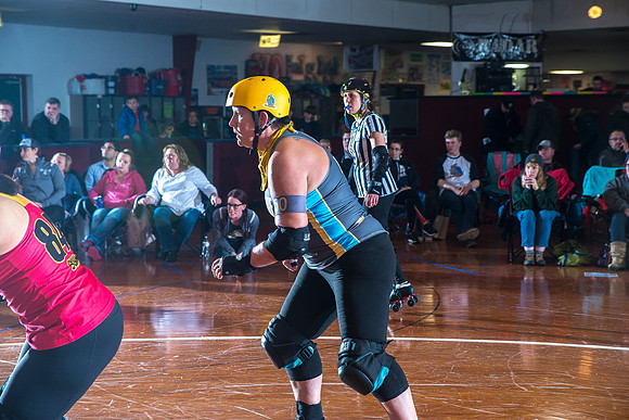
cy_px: 210
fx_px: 1223
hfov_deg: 28.8
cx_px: 314
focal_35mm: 70
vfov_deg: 19.5
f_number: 5.6
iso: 800
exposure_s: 1/160
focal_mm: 70
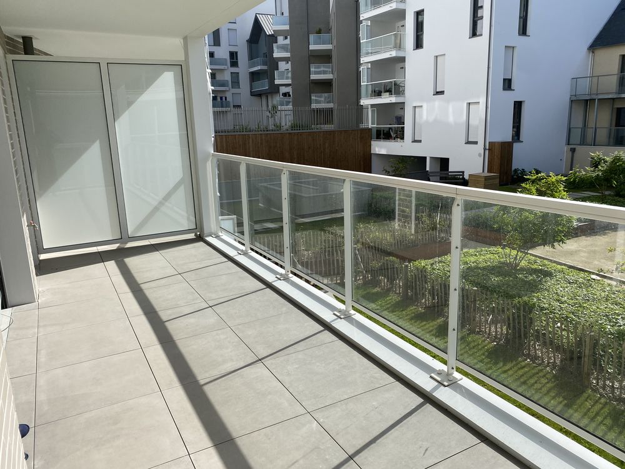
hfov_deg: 67.3
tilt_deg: -11.7
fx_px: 469
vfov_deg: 53.1
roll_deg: +1.5
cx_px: 312
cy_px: 234
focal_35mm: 26
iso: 32
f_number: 1.8
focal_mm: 4.25
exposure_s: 1/3205
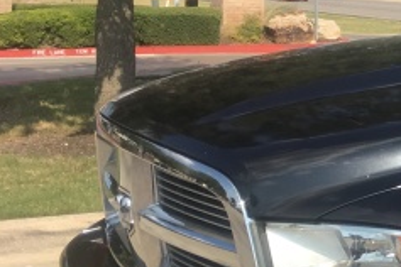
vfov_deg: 13.4
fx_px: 1136
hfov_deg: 17.3
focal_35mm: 102
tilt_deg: -4.8
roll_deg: -0.5
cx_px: 662
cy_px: 95
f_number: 2.2
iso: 25
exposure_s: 1/1148
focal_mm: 4.15
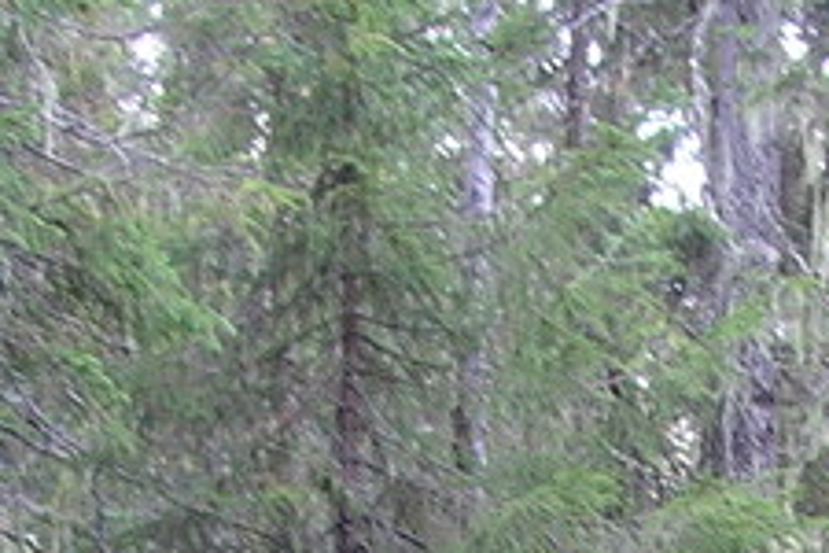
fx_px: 3776
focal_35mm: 164
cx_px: 822
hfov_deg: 12.4
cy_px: 1169
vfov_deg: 7.9
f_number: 2.8
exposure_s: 1/20
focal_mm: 7.8
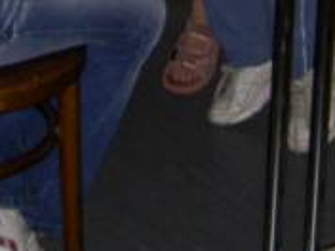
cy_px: -285
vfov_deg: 7.9
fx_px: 1713
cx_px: 59
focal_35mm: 177
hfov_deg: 11.1
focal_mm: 8
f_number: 2.8
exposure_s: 1/60
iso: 100
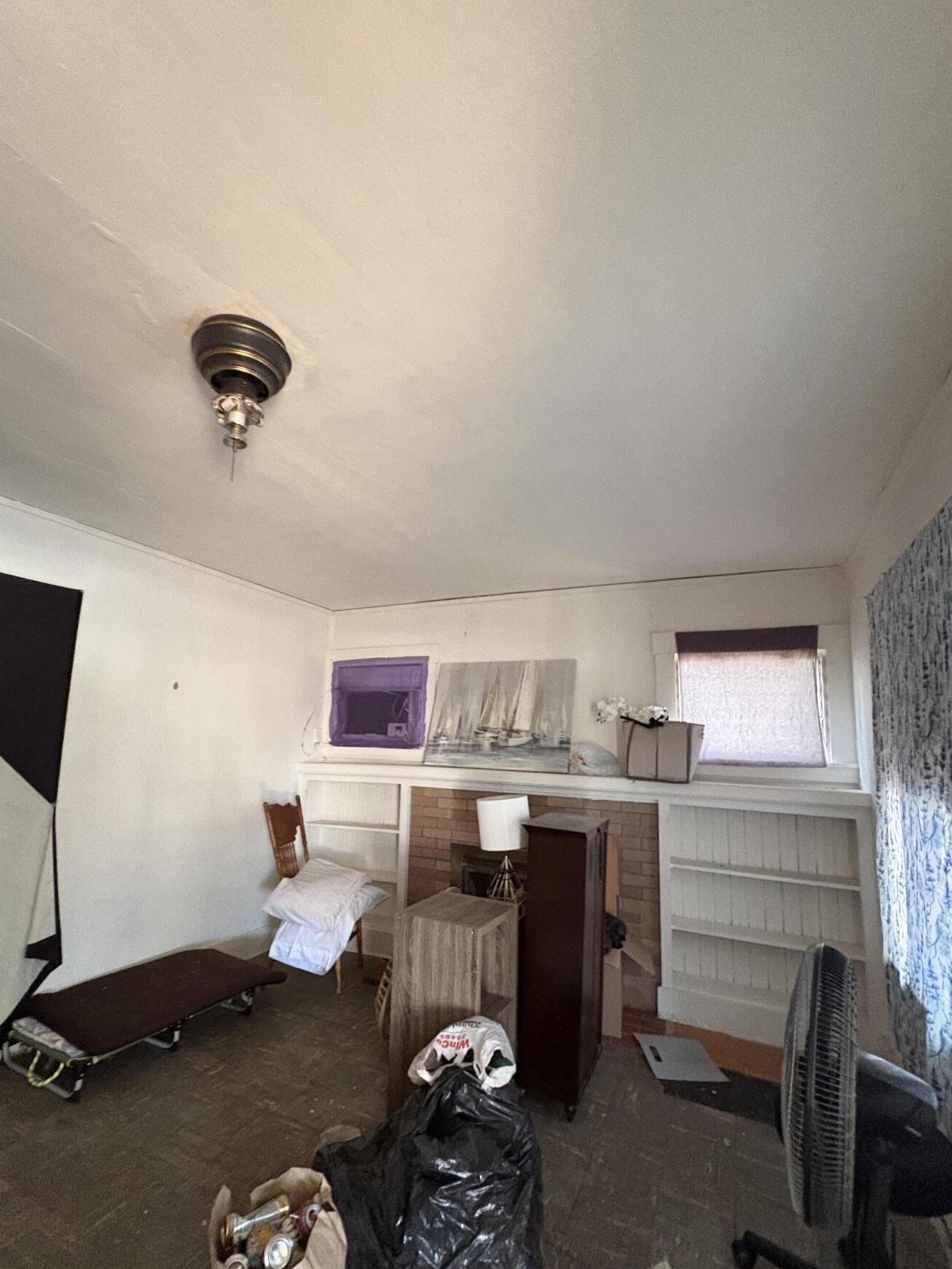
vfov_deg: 94.4
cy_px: 668
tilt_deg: +8.1
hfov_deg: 78.0
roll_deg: -1.3
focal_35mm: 16
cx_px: 441
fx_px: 587
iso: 640
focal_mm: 2.22
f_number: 2.2
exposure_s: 1/60
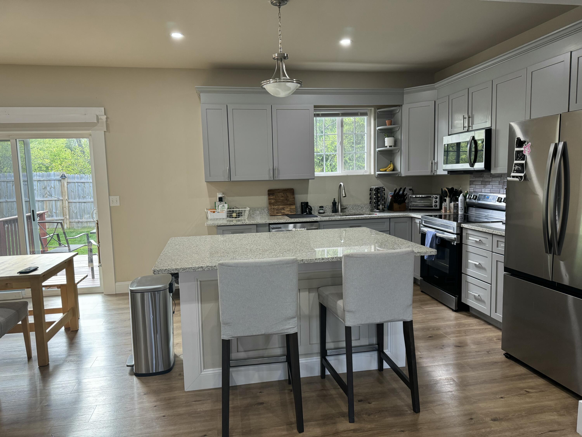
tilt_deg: -6.8
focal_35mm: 24
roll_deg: +0.7
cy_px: 218
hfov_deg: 71.6
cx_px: 291
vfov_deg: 56.8
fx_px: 404
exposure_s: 1/114
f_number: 1.78
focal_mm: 6.76
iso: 200
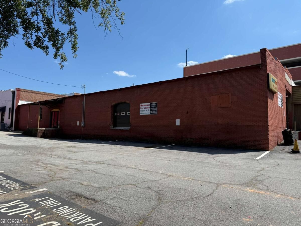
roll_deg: -1.0
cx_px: 150
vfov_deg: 56.8
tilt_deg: +5.5
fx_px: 209
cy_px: 113
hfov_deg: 71.6
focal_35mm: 24
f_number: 1.78
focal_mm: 6.76
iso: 80
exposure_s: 1/4673
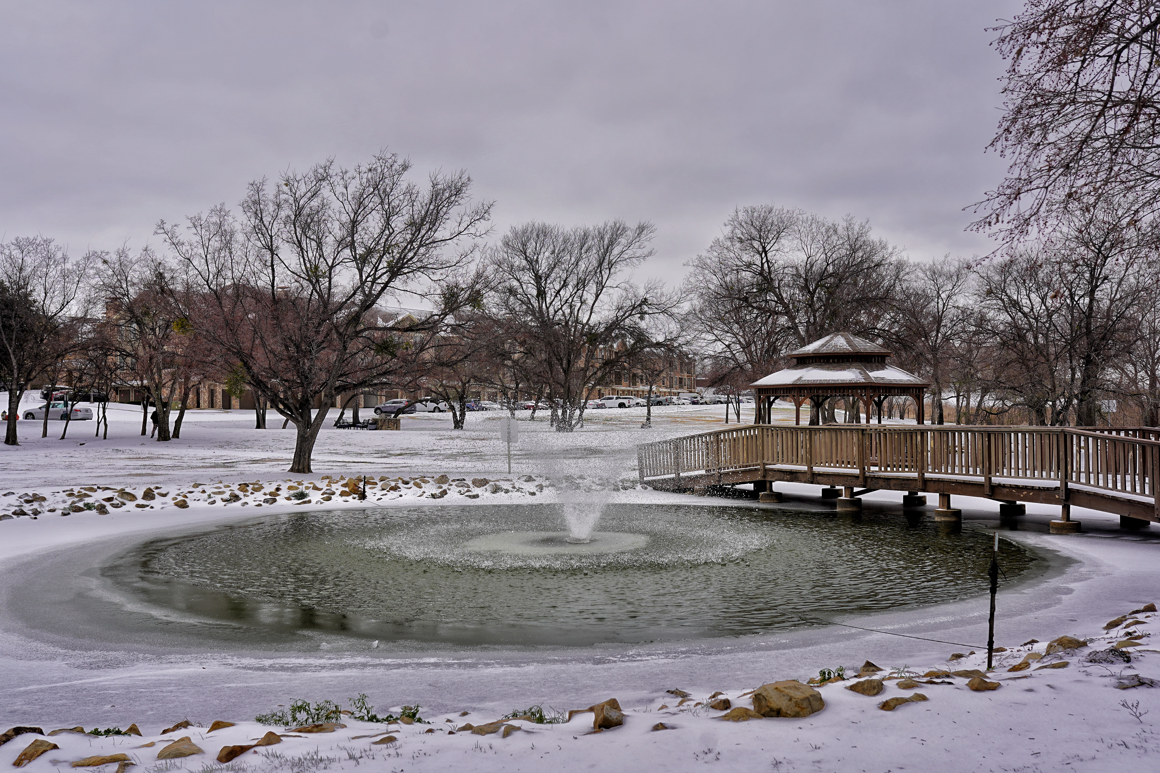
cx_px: 580
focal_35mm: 35
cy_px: 386
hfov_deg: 54.4
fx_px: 1128
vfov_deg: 37.9
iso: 100
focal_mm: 35
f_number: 5
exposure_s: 1/640
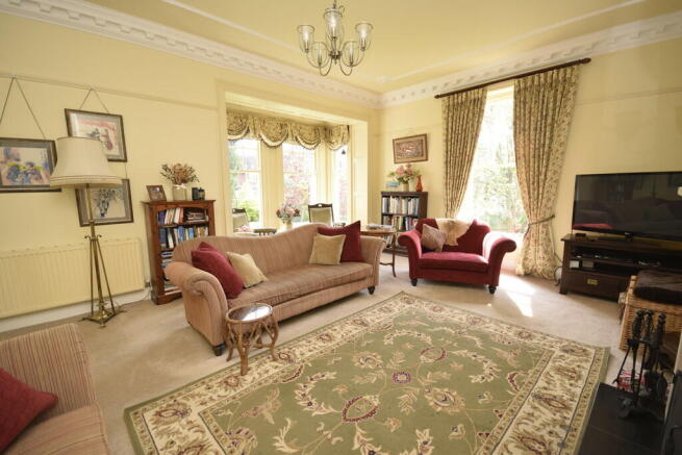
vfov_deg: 77.4
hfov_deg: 100.4
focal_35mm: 15
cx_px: 341
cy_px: 228
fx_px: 284
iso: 450
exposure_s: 1/125
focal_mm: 10
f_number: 5.6
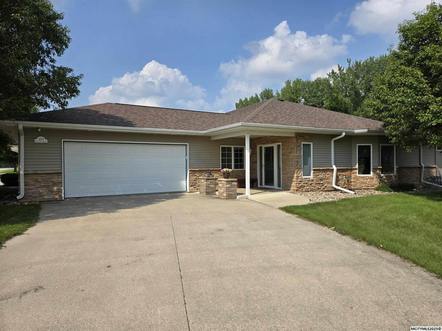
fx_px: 294
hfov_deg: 73.9
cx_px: 221
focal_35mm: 23
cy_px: 166
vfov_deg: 58.9
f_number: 1.8
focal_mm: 5.4
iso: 25
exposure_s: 1/2551
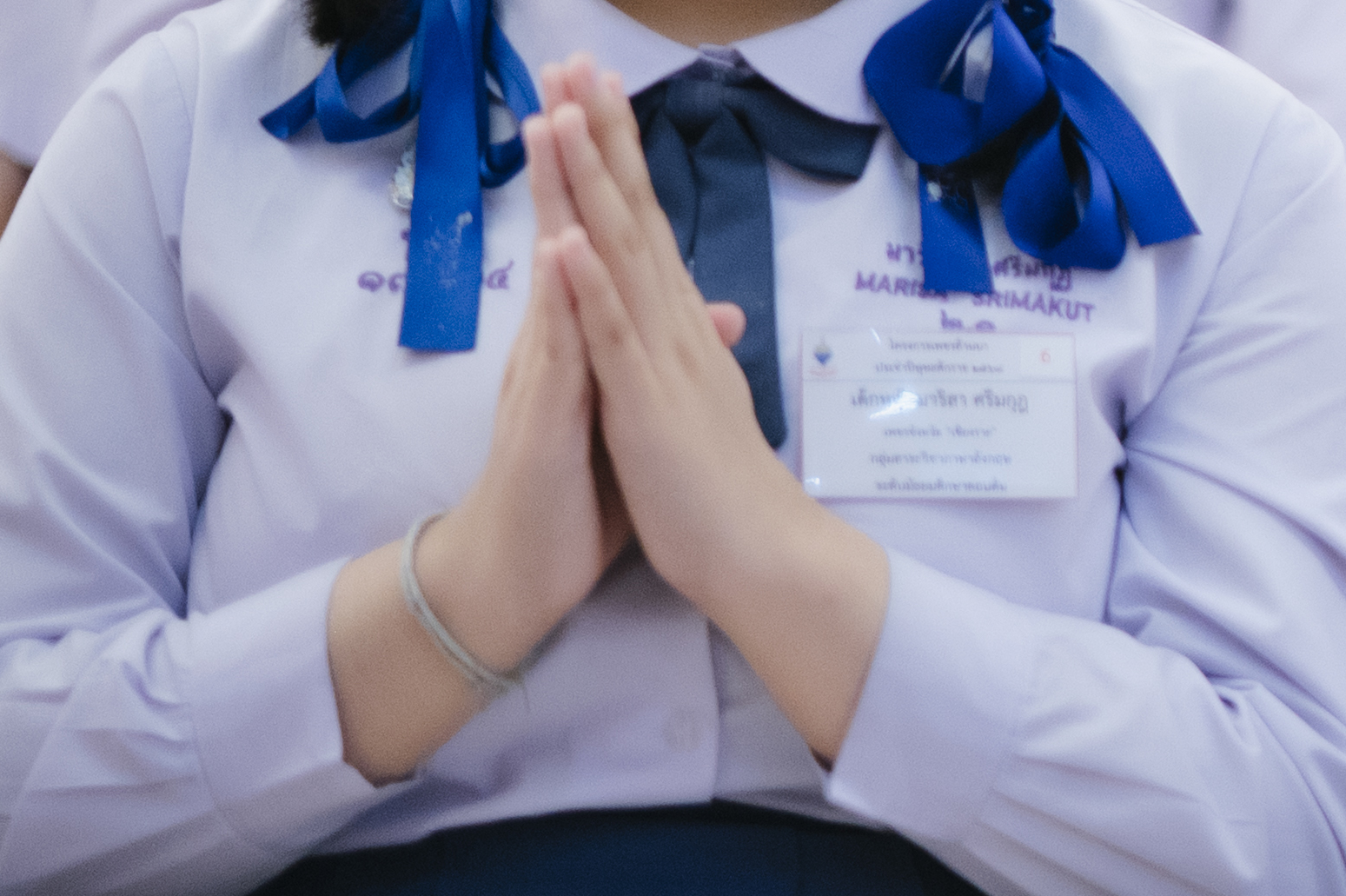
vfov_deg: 3.3
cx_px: 2502
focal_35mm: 410
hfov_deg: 5.0
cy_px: 156
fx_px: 15321
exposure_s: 1/500
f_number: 1.4
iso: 1250
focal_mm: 105
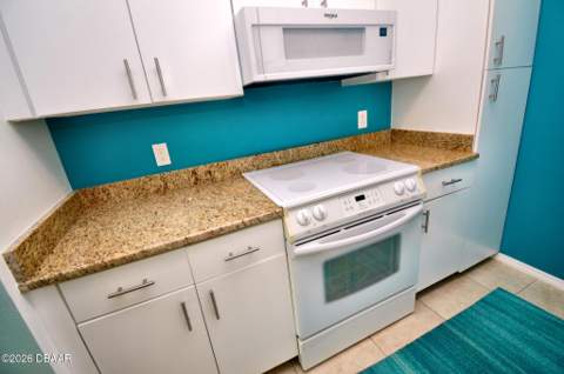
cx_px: 282
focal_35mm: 15
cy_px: 187
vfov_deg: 77.1
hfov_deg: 100.5
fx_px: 235
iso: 280
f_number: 5
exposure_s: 1/50
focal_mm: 10
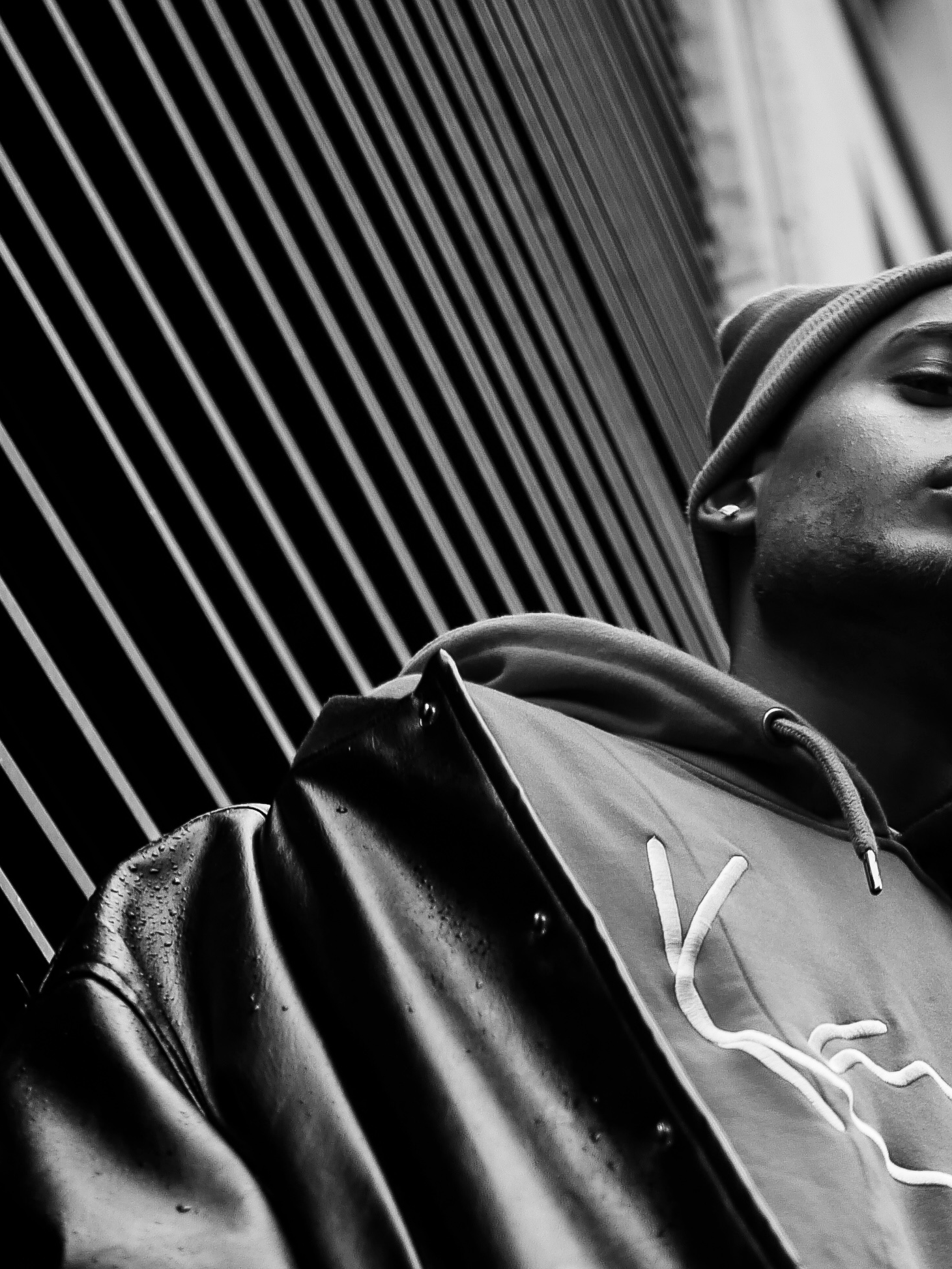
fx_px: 4324
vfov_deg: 16.5
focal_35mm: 118
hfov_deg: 12.5
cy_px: 1133
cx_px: 730
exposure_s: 1/200
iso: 200
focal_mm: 25
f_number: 1.7
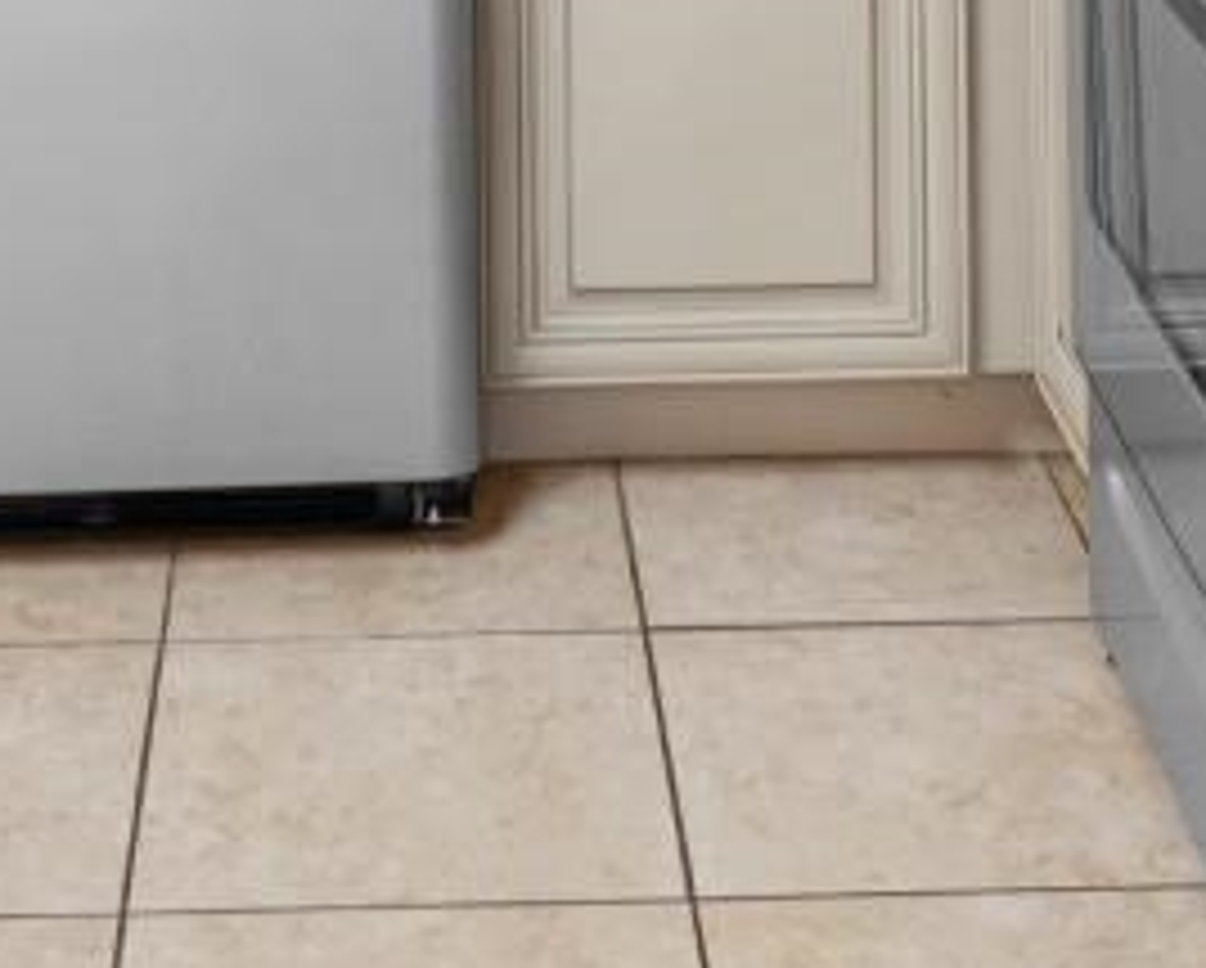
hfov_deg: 22.4
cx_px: 450
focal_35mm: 85
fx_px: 3037
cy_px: -905
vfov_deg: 15.1
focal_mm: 10
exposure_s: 1/5
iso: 100
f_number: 4.5
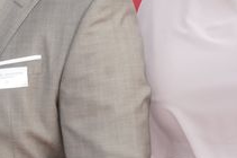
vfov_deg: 7.3
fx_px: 1236
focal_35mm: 188
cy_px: 54
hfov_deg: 10.8
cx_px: -29
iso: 1600
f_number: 11
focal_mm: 33
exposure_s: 1/60
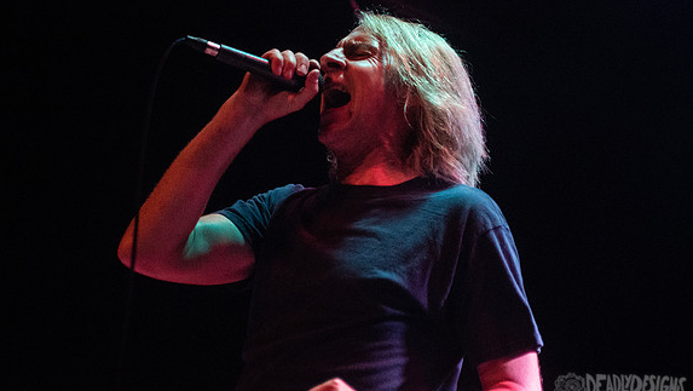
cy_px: 94
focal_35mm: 102
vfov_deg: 11.9
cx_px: 346
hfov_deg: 20.9
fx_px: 1875
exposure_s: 1/125
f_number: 2.8
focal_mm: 70
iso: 6400
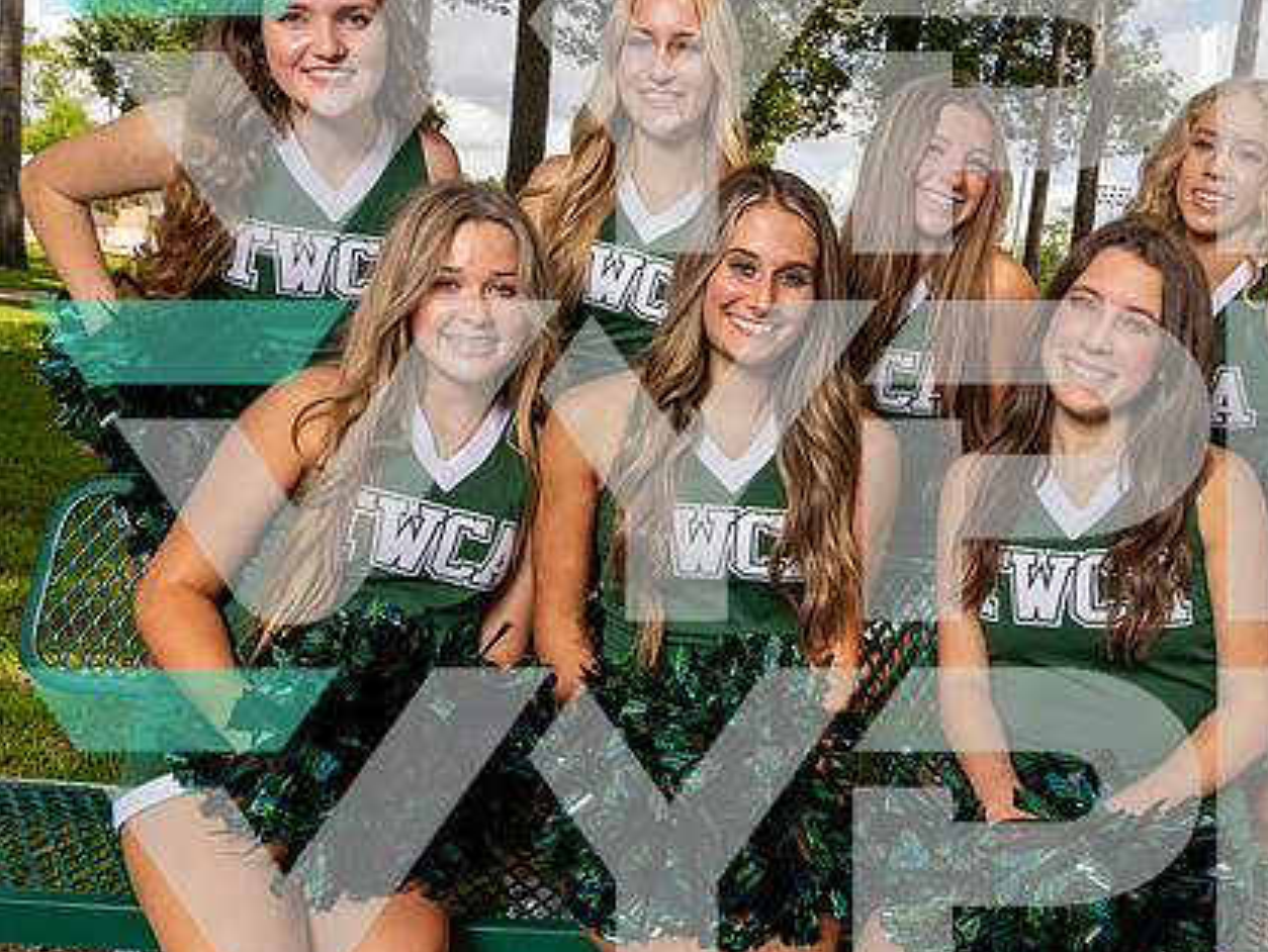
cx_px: 804
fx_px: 1173
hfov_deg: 56.0
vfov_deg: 44.2
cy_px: 462
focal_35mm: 32
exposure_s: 1/250
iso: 320
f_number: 11
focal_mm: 24
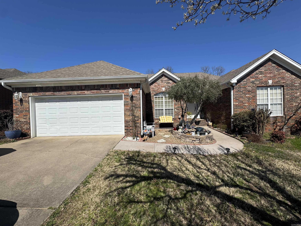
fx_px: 122
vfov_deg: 85.7
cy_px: 113
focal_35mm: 14
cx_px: 150
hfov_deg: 102.1
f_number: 2.2
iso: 50
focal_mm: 2.22
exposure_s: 1/3546
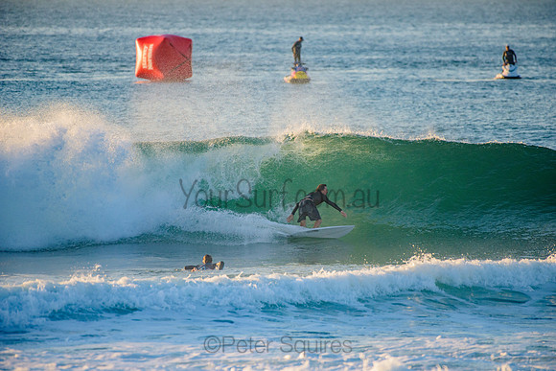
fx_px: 7724
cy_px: 186
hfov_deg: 4.1
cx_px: 278
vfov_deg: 2.8
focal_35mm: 500
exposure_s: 1/1250
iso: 500
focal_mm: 500
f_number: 5.6
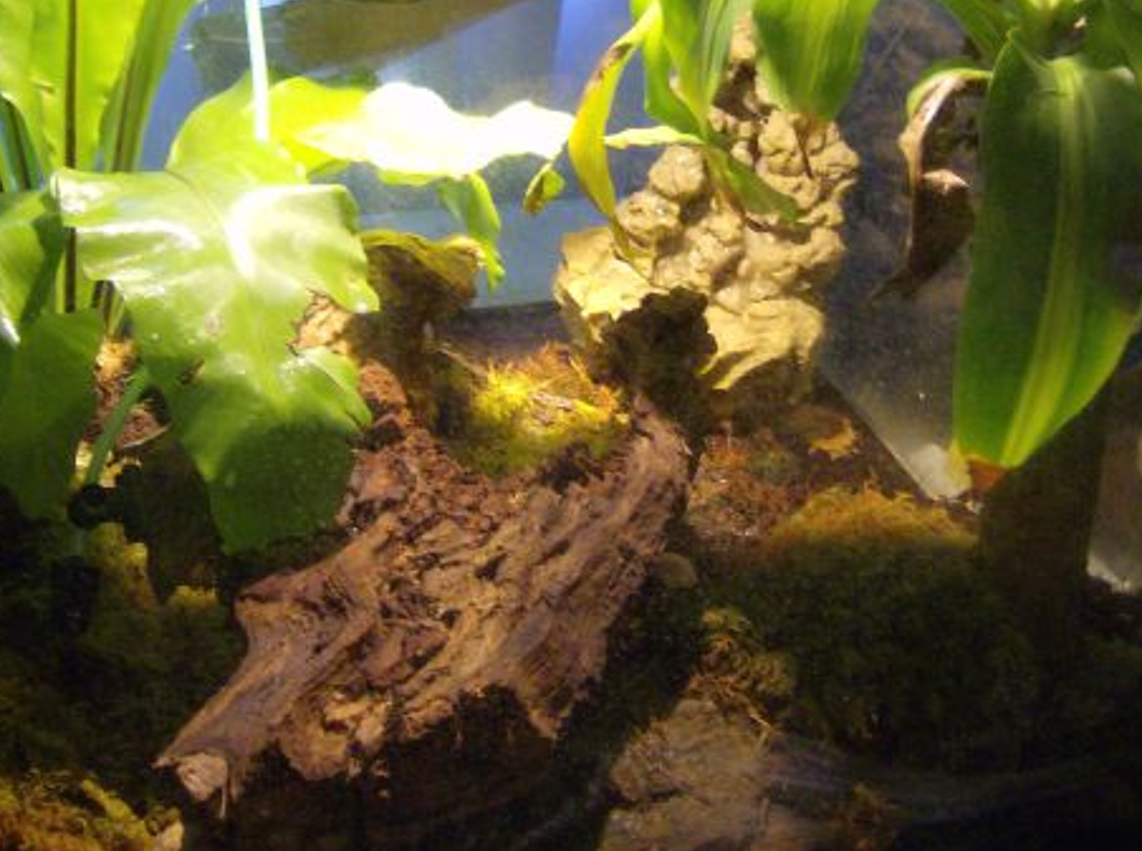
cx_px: 649
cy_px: 269
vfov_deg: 28.2
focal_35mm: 51
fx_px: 1679
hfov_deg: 37.5
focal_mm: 6
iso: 200
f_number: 2.8
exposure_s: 1/13.7
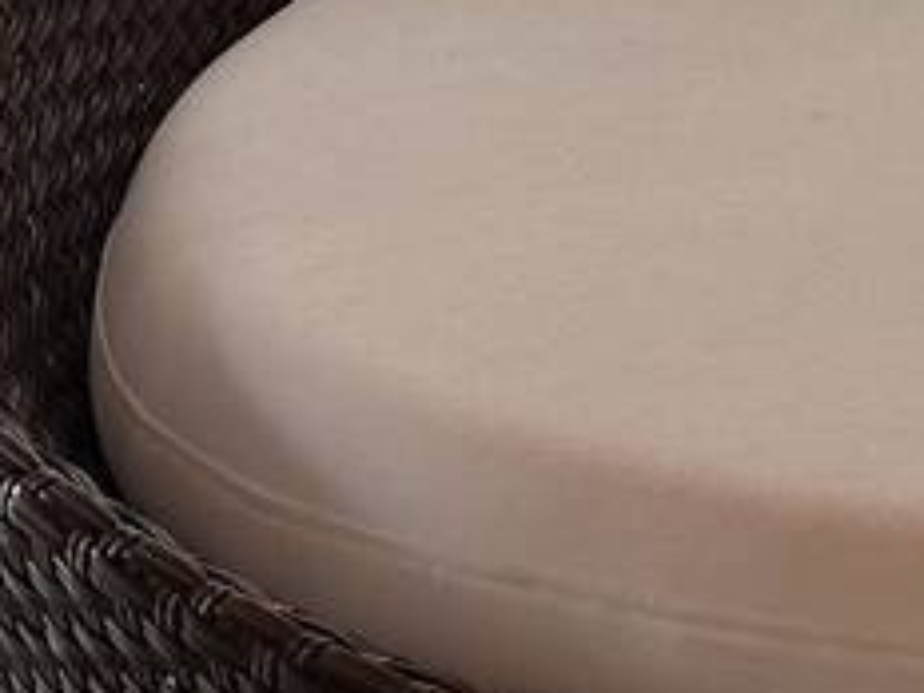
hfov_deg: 12.1
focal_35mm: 149
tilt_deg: -5.8
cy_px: -824
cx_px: 1673
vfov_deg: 9.2
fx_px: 3977
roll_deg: -1.7
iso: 125
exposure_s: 1/120
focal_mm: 6.86
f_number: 1.78
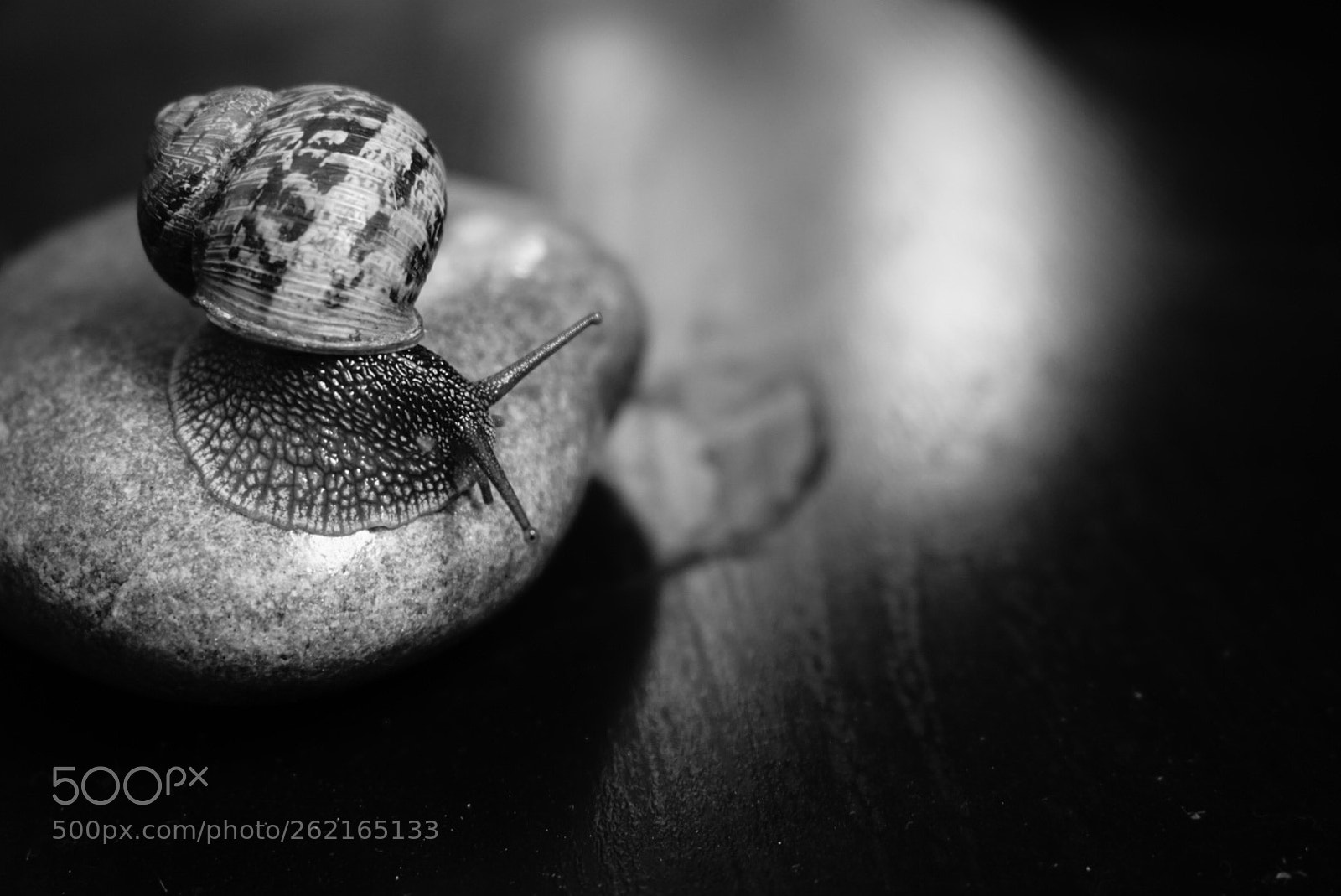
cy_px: 448
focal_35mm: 48
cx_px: 670
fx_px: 1789
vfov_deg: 28.1
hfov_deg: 41.1
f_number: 5
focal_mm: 32
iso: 400
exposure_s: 1/10
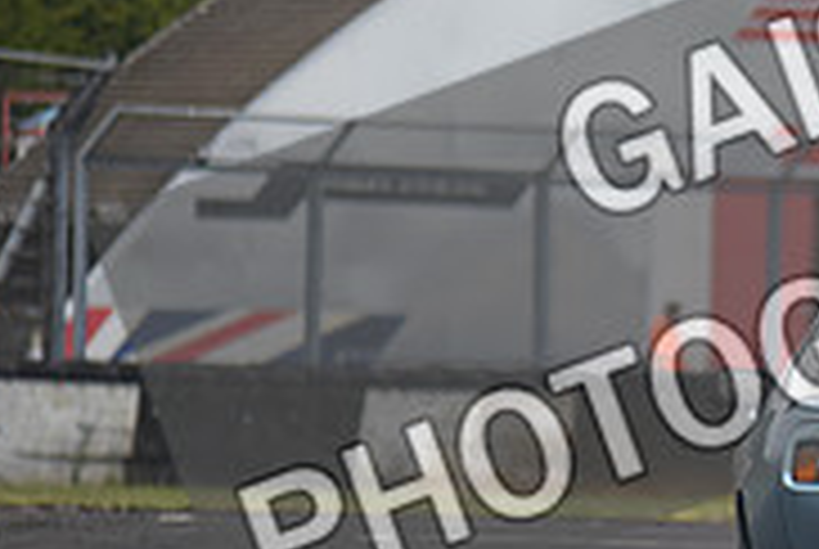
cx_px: 990
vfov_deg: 2.2
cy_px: 142
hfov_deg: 3.2
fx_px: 14492
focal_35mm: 636
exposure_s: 1/1250
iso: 400
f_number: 2.8
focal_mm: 200
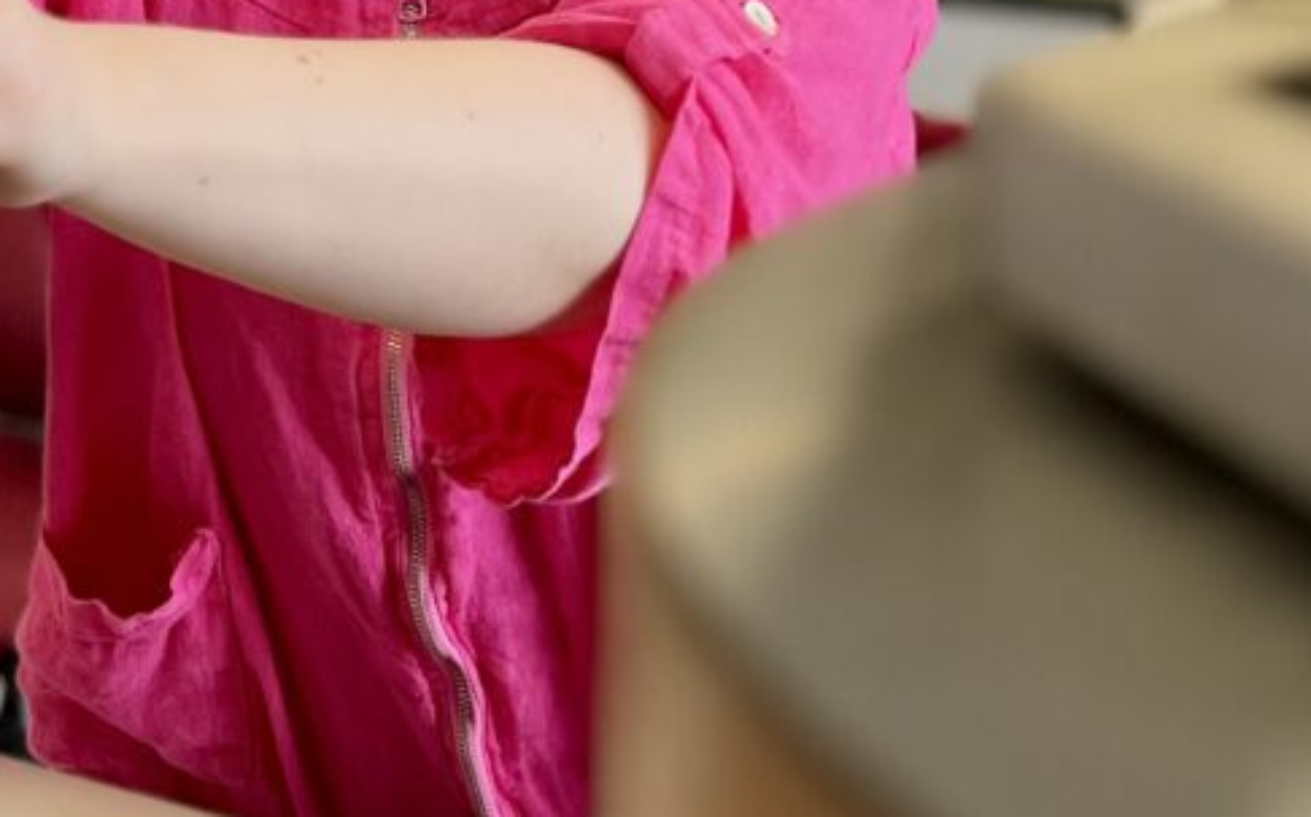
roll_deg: -0.7
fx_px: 3178
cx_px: 521
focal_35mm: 89
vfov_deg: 13.7
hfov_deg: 23.3
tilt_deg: -0.2
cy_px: -440
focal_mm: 5.1
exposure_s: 1/100
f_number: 1.6
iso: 80
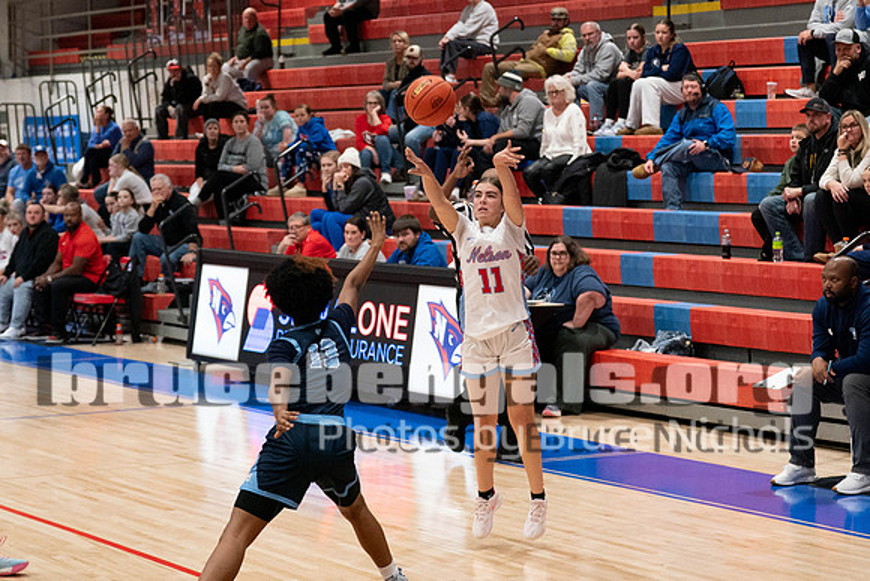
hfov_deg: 19.7
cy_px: 241
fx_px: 2510
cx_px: 479
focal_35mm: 104
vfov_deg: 13.2
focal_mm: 70
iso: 5000
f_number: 2.8
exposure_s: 1/1000
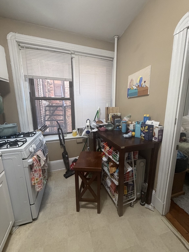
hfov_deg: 85.7
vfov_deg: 102.1
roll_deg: -1.0
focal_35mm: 14
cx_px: 94
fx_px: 102
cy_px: 126
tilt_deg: -9.8
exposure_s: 1/60
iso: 250
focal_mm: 2.22
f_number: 2.2
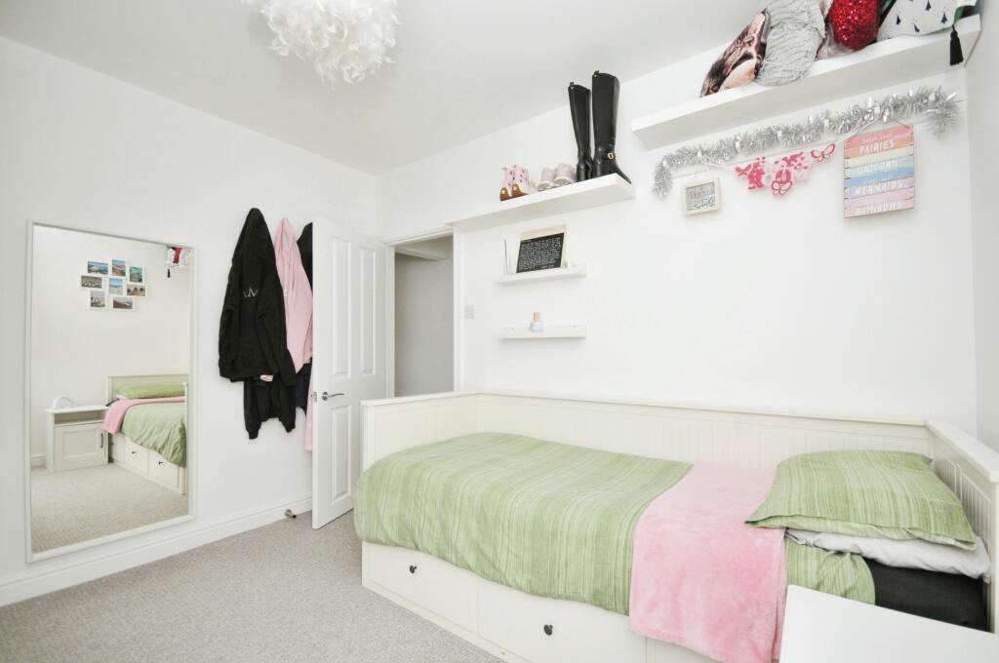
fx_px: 416
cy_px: 332
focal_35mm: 15
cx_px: 500
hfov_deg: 100.5
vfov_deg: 77.2
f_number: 6.3
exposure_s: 1/60
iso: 500
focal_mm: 10
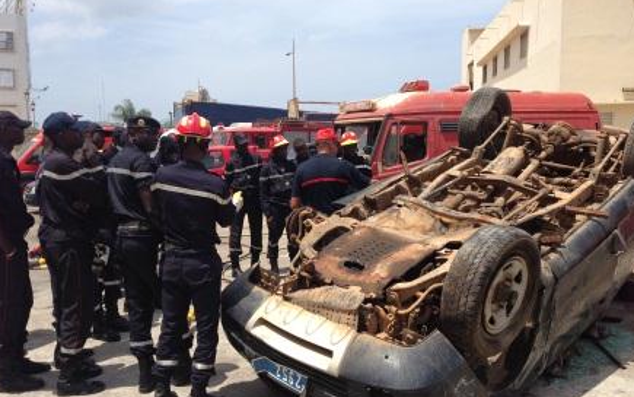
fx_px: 622
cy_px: 204
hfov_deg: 54.0
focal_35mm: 36
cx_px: 315
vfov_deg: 35.3
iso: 50
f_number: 2.4
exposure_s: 1/1595
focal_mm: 4.12
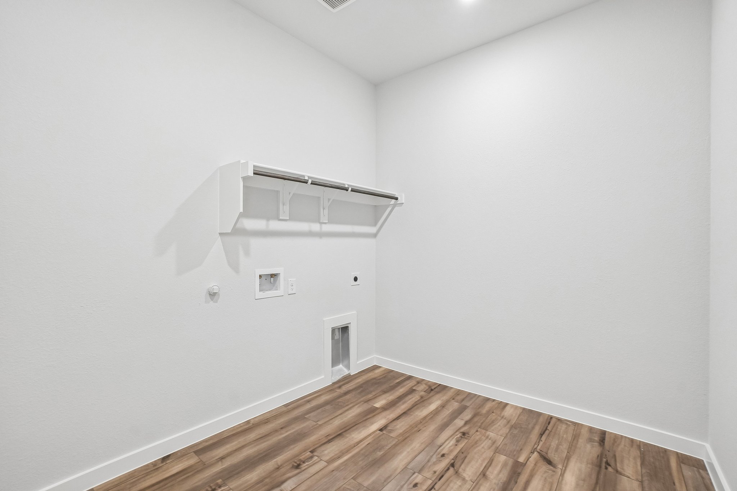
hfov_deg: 100.4
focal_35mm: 15
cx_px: 368
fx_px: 307
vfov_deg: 77.3
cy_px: 246
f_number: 8
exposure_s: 1/8
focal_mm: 10
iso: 400
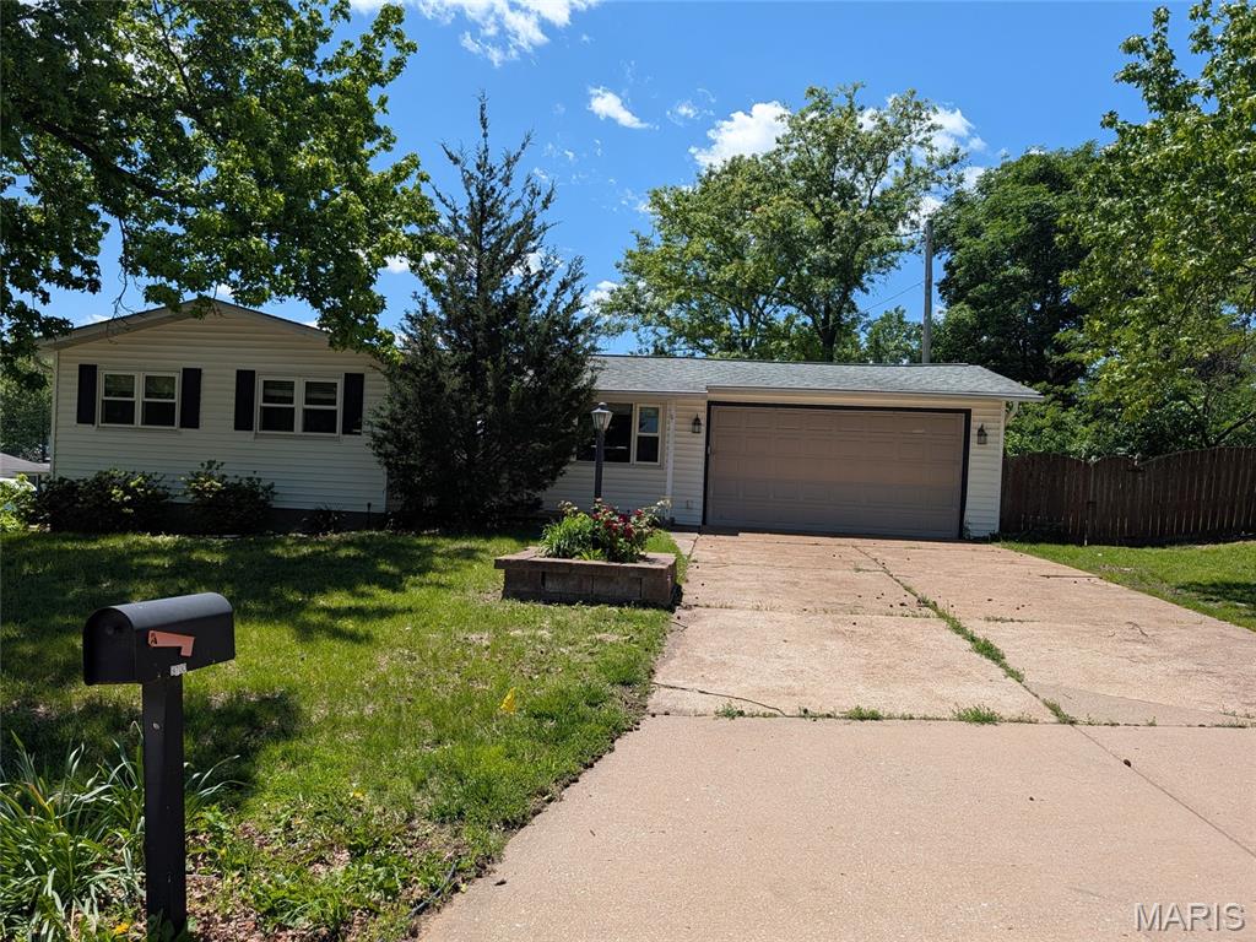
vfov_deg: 56.8
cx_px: 628
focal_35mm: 24
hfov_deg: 71.6
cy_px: 471
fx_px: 871
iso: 21
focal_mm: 6.9
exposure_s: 1/1195
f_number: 1.68
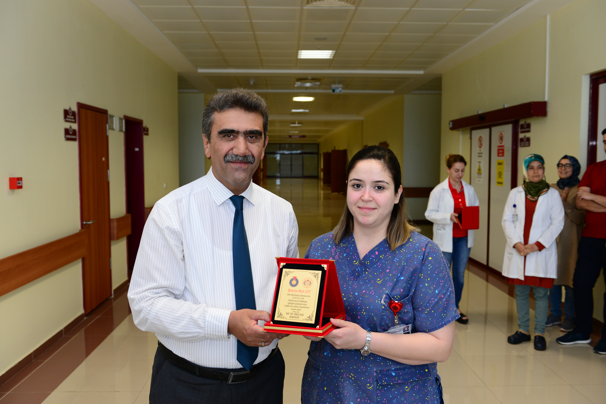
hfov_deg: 58.7
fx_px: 539
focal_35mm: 32
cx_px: 303
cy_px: 202
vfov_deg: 41.1
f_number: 4.5
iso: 800
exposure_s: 1/80
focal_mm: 32
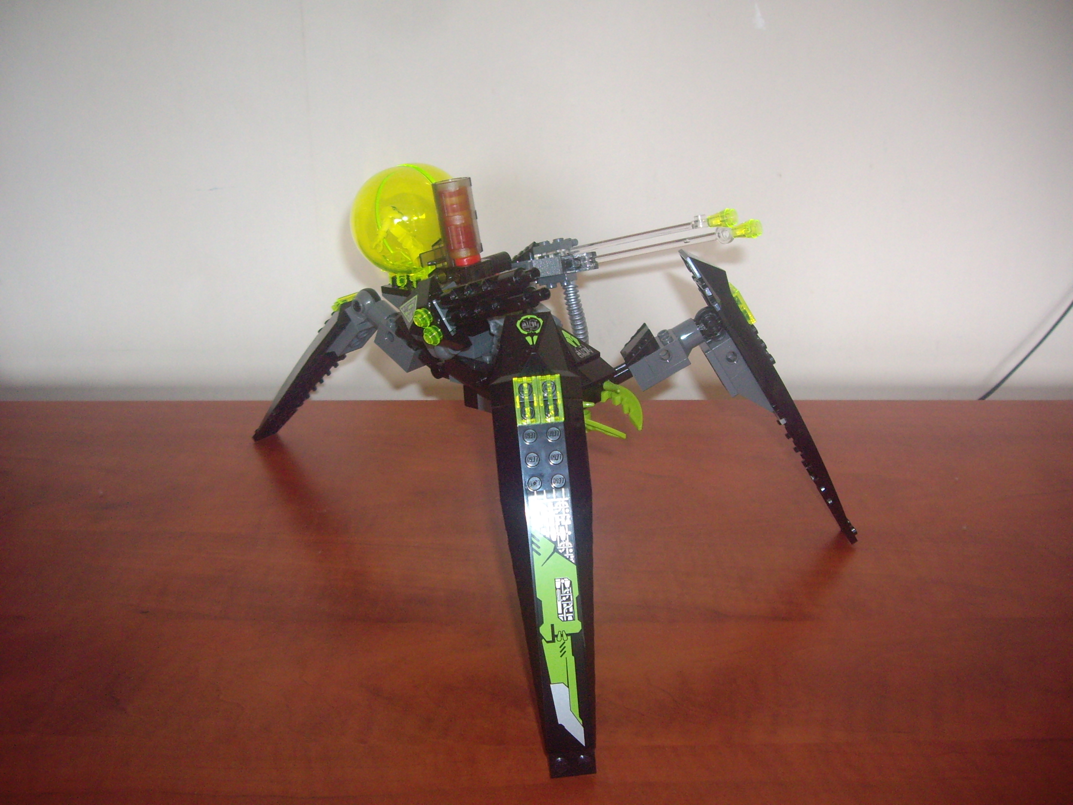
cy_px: 402
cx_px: 536
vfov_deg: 37.7
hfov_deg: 49.0
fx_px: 1178
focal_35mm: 38
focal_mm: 6.2
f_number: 2.7
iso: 200
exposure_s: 1/40
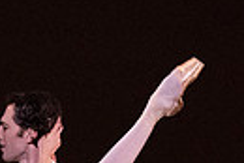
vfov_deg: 0.9
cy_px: 291
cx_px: 43
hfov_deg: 1.4
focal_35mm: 1501
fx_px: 10185
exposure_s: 1/400
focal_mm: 336
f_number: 7.1
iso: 20000
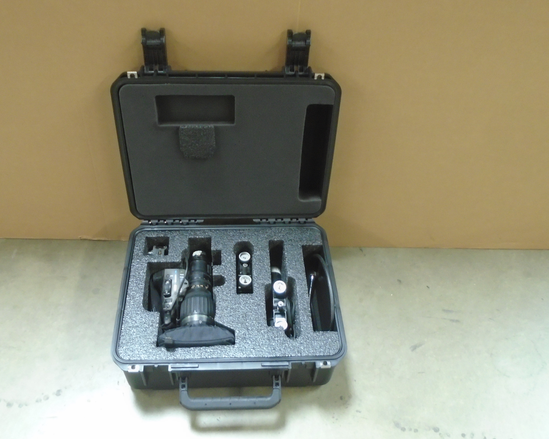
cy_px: 212
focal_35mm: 31
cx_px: 248
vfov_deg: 47.1
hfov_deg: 57.1
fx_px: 504
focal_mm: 4.6
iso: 400
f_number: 3.2
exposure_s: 1/10
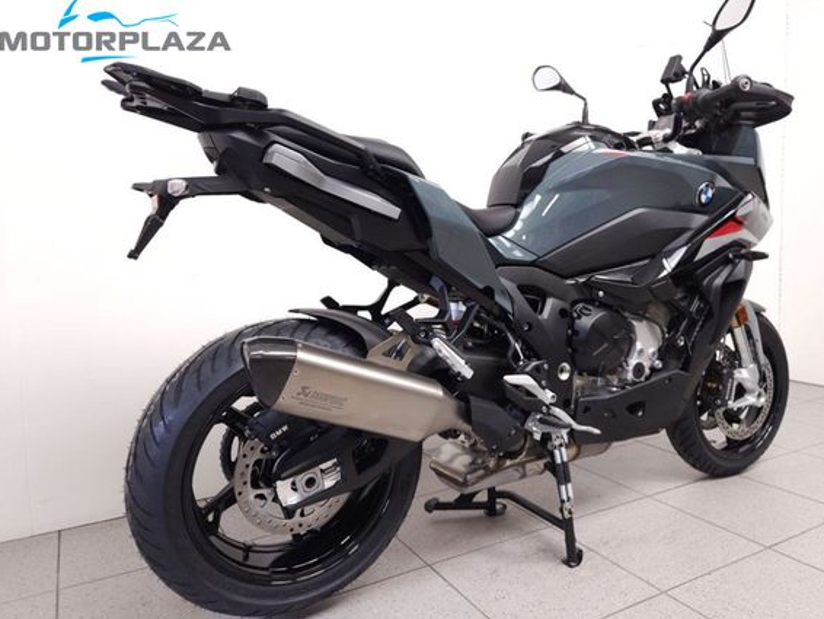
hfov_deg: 67.2
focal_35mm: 26
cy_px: 297
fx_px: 619
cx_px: 448
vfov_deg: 53.1
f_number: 1.8
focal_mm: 5.4
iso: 160
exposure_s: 1/45
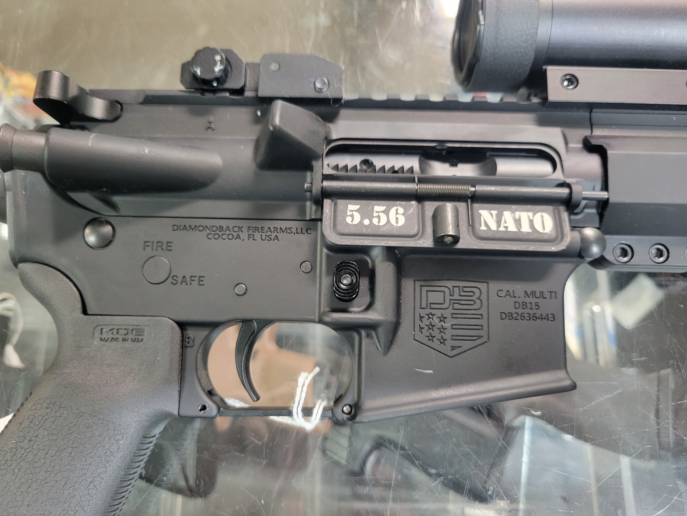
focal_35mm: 26
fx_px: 516
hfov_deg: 67.3
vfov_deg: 53.1
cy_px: 258
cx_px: 344
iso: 500
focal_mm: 5.4
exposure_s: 1/24
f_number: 1.8
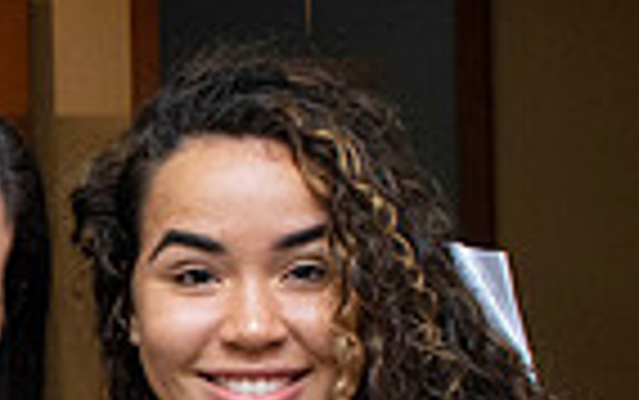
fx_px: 2998
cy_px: 514
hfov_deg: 11.6
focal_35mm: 172
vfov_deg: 7.6
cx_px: -379
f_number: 8
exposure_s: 1/160
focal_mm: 24
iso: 2000
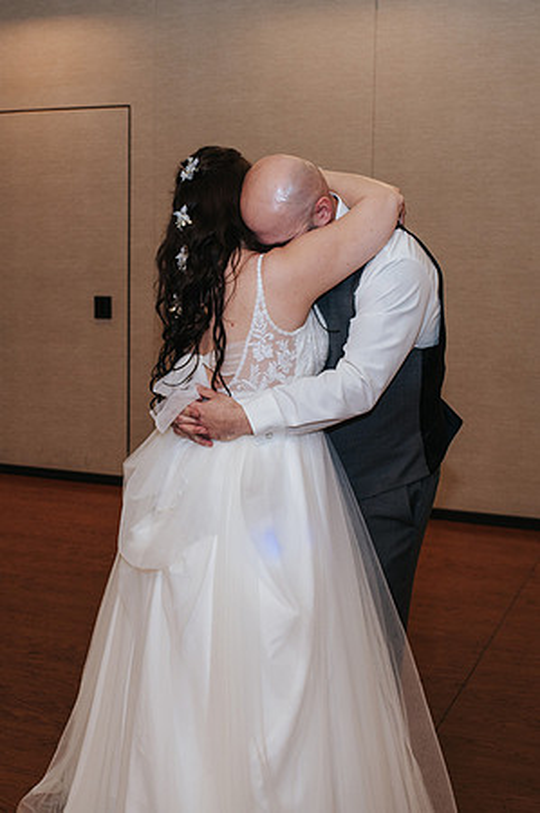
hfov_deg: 25.3
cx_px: 151
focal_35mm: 53
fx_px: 1193
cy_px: 408
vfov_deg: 37.6
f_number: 3.2
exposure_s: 1/200
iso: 800
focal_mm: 35
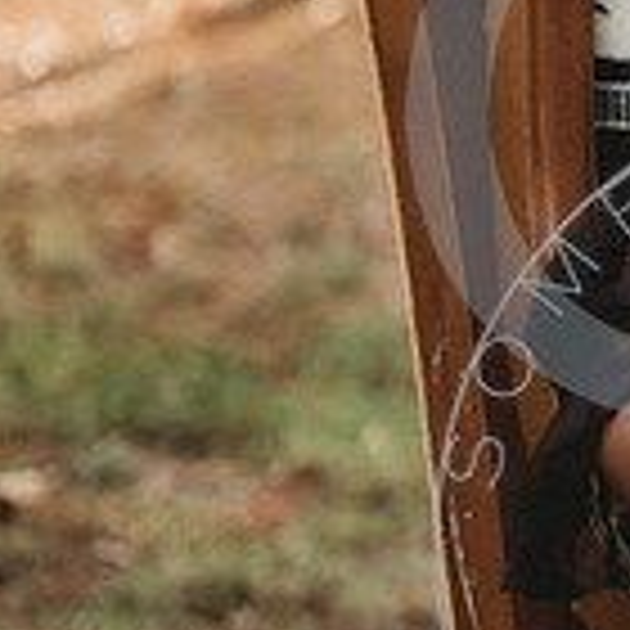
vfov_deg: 7.1
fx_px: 5065
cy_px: 164
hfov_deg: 6.9
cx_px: 1120
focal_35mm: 246
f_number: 2.8
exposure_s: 1/200
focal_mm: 70
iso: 100
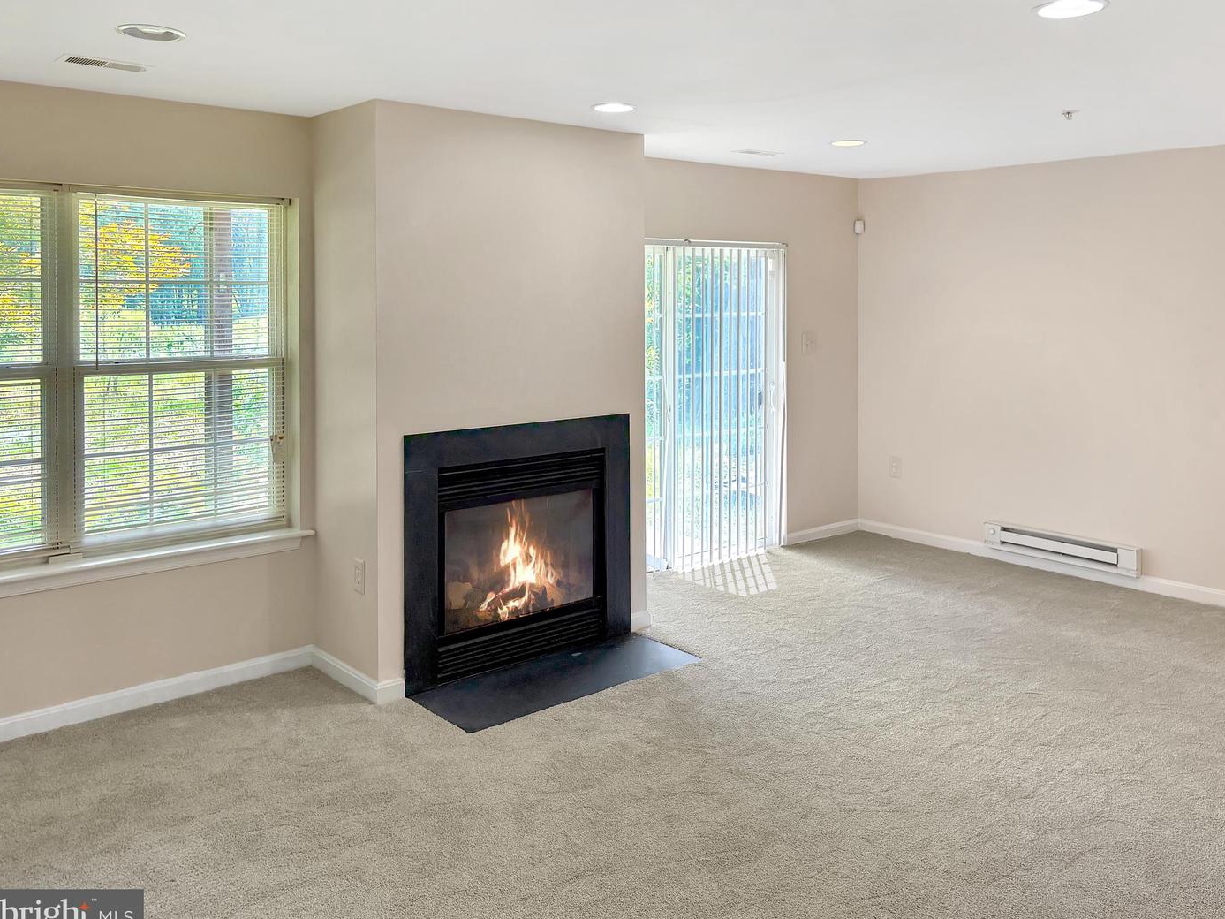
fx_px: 955
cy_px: 463
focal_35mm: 27
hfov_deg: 65.3
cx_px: 624
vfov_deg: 51.3
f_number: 1.6
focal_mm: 5.96
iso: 80
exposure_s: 1/126
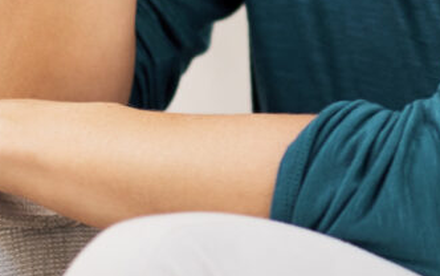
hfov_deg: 6.6
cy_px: -66
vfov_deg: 4.2
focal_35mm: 314
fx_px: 3768
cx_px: 627
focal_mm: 50
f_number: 1.8
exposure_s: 1/200
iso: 250
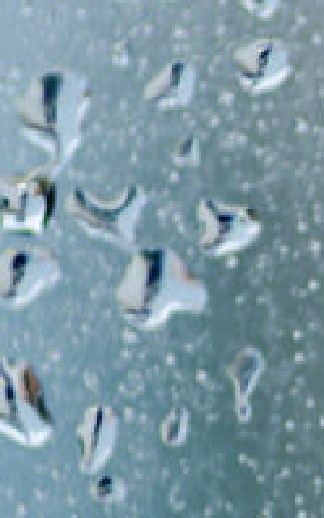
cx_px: 1048
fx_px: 6447
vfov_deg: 4.6
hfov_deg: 2.8
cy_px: 377
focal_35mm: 457
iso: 100
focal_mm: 58
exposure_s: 1/20
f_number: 6.3
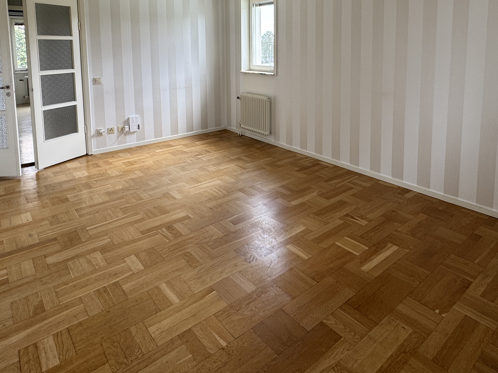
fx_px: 345
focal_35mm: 24
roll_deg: +0.2
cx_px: 264
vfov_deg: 53.5
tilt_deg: -5.6
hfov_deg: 71.5
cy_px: 82
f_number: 2.2
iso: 50
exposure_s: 1/99
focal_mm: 2.22
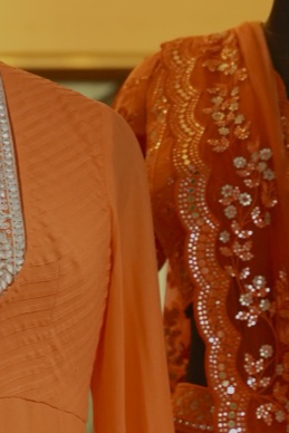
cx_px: 85
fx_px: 3224
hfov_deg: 5.1
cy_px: 556
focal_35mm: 268
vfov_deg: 7.6
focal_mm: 65
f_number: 3.5
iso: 2000
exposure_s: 1/100
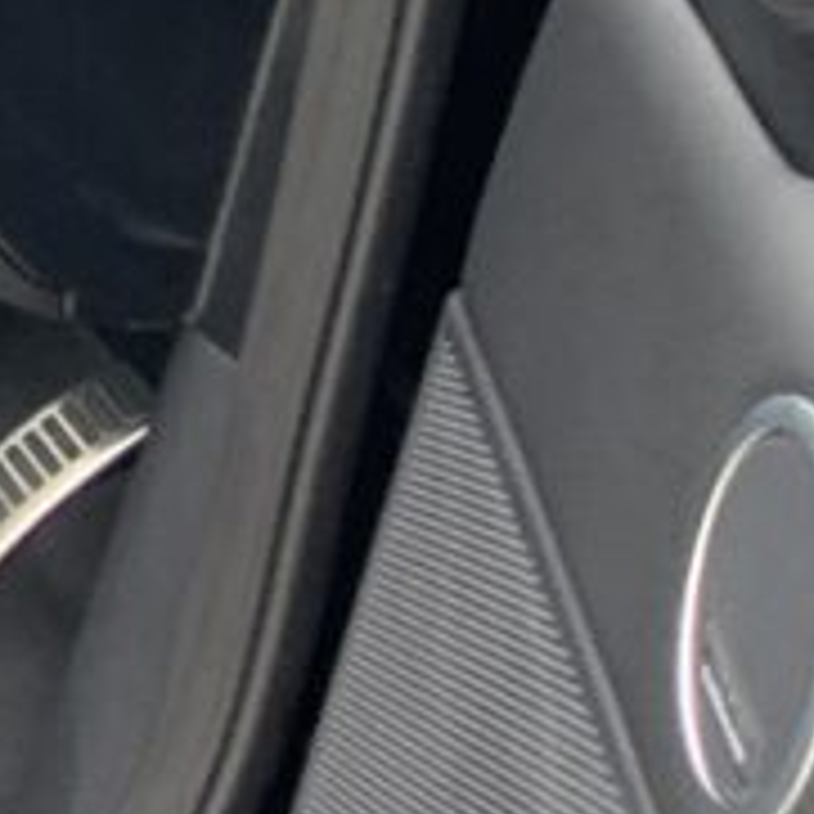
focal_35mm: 145
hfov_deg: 9.8
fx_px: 3858
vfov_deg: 11.0
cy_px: -774
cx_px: -1453
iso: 25
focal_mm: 3
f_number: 1.8
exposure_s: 1/122
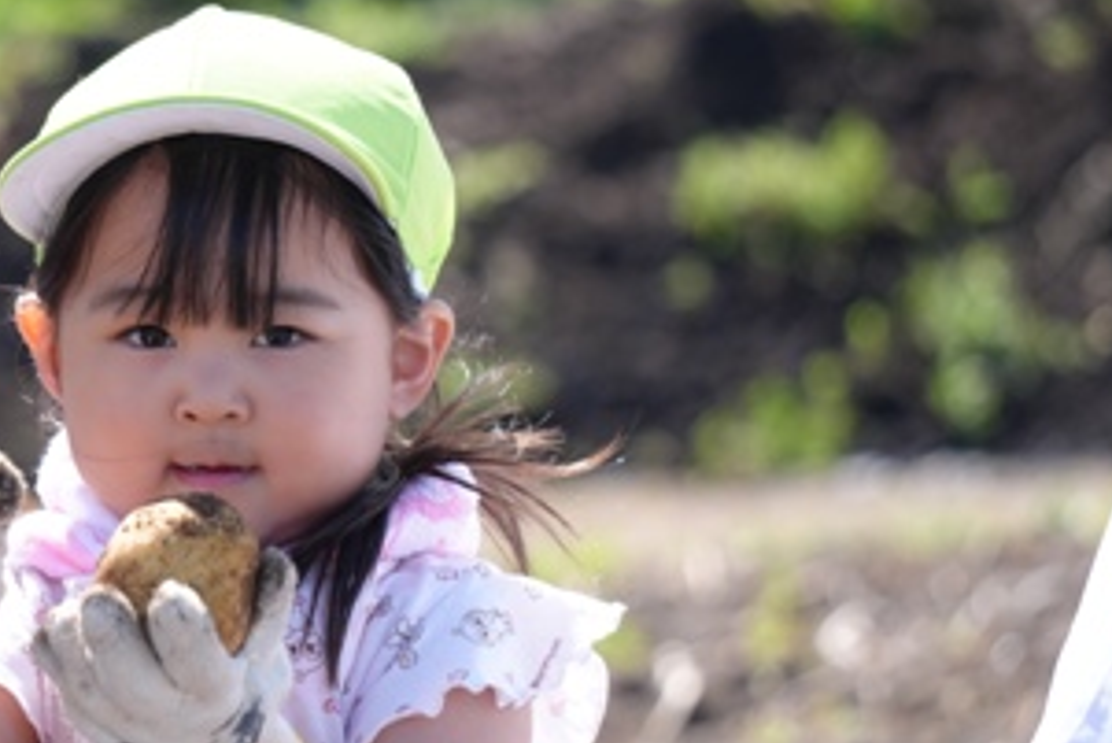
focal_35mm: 243
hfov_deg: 8.5
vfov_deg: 5.7
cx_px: 488
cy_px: 357
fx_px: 7509
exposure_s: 1/400
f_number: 5.6
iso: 250
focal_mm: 122
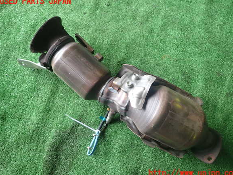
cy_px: 87
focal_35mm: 26
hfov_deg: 67.3
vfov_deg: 53.1
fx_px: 175
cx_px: 119
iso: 100
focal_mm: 4.5
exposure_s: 1/100
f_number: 2
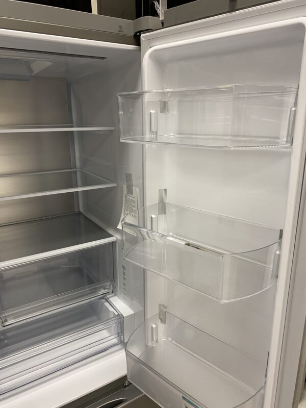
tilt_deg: -13.8
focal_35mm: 26
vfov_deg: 67.3
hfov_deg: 53.1
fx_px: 306
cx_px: 153
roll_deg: -1.0
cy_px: 204
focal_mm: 4.25
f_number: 1.8
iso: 80
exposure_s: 1/64
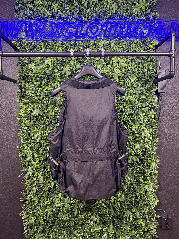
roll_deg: +0.6
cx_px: 90
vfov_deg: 71.6
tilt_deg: -3.3
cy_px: 120
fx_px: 165
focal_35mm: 24
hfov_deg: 56.8
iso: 1000
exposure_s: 1/28
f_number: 1.78
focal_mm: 6.76
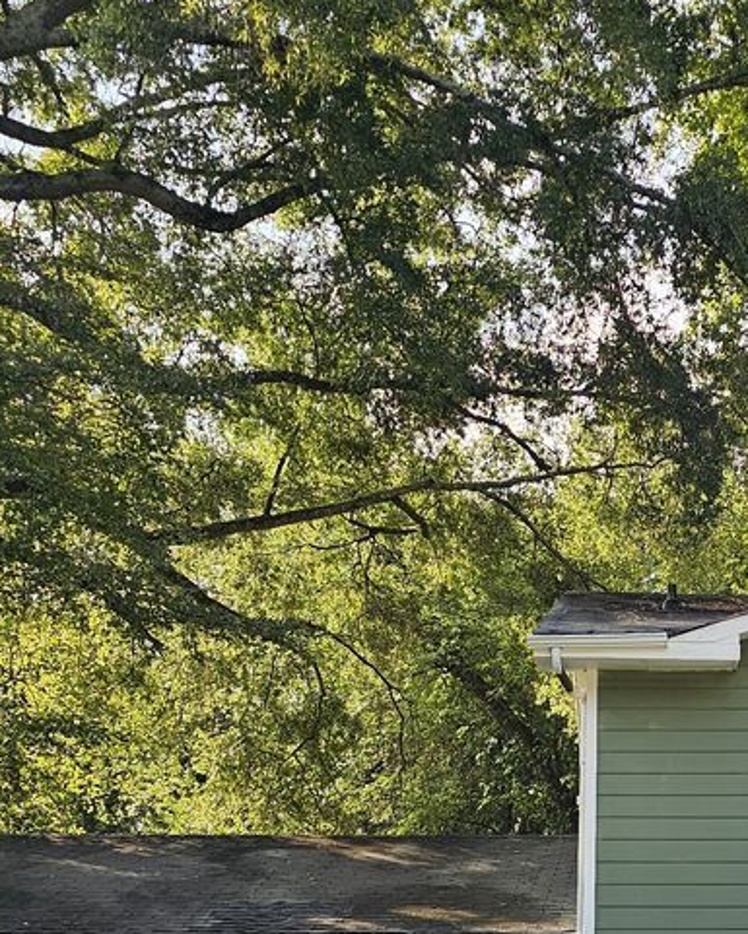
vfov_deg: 26.8
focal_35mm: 70
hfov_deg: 21.0
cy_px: 692
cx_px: 785
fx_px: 1936
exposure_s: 1/398
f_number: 1.7
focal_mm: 6.3
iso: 20
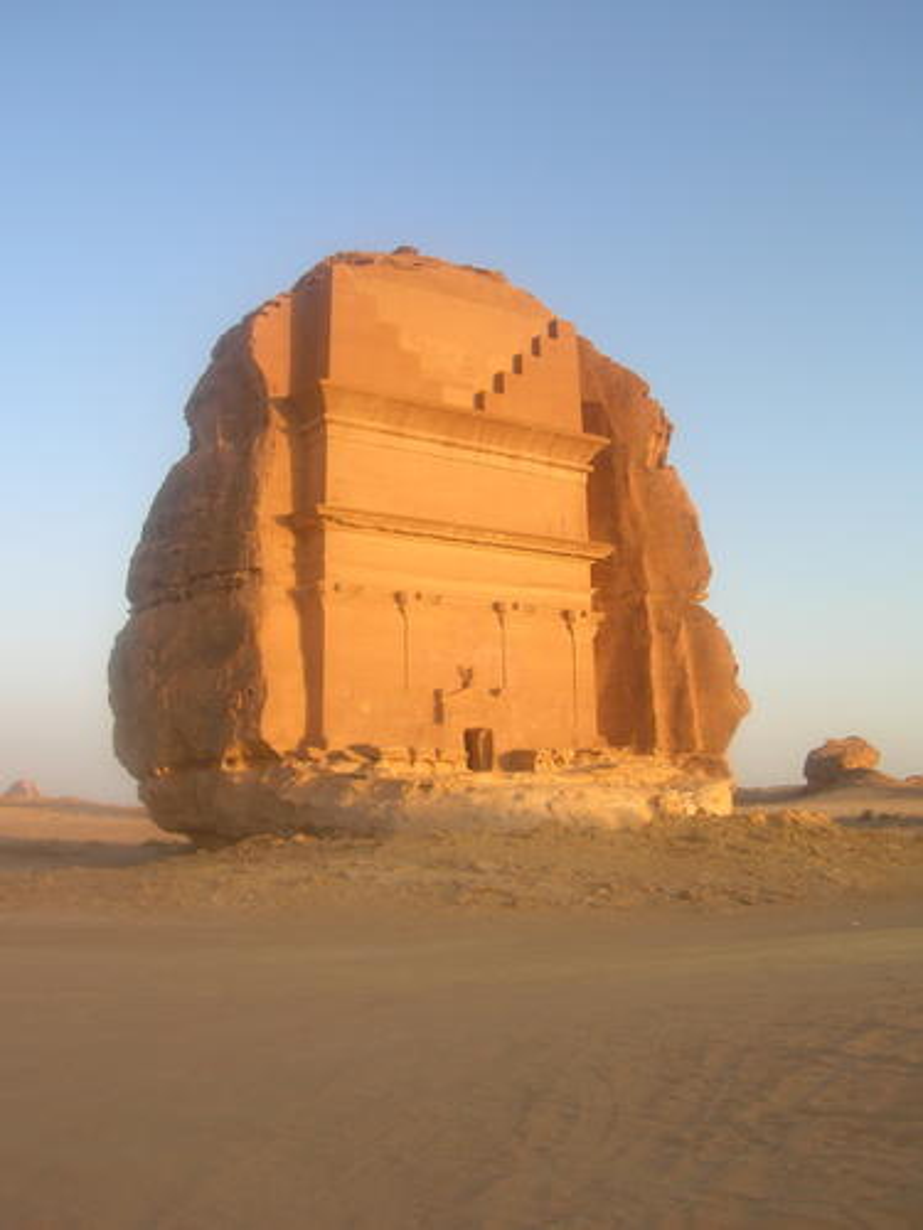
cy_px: 615
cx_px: 462
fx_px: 1244
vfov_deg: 52.6
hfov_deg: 40.7
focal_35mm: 35
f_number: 4.9
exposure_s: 1/63.7
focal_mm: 5.8
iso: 50
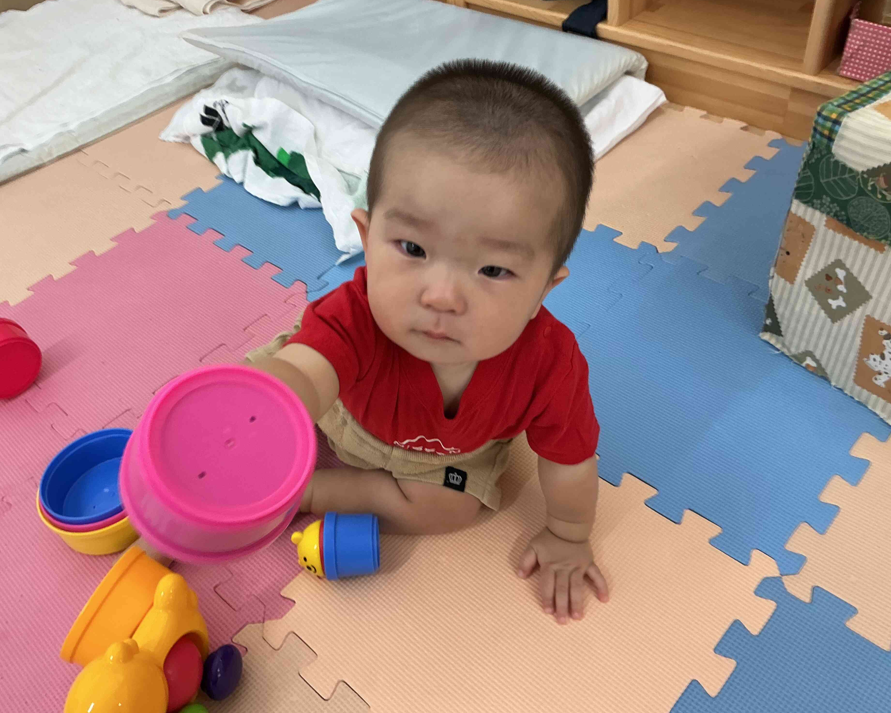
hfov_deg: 57.2
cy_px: 351
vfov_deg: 47.1
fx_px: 817
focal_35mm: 31
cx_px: 438
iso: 40
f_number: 1.8
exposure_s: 1/60
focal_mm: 3
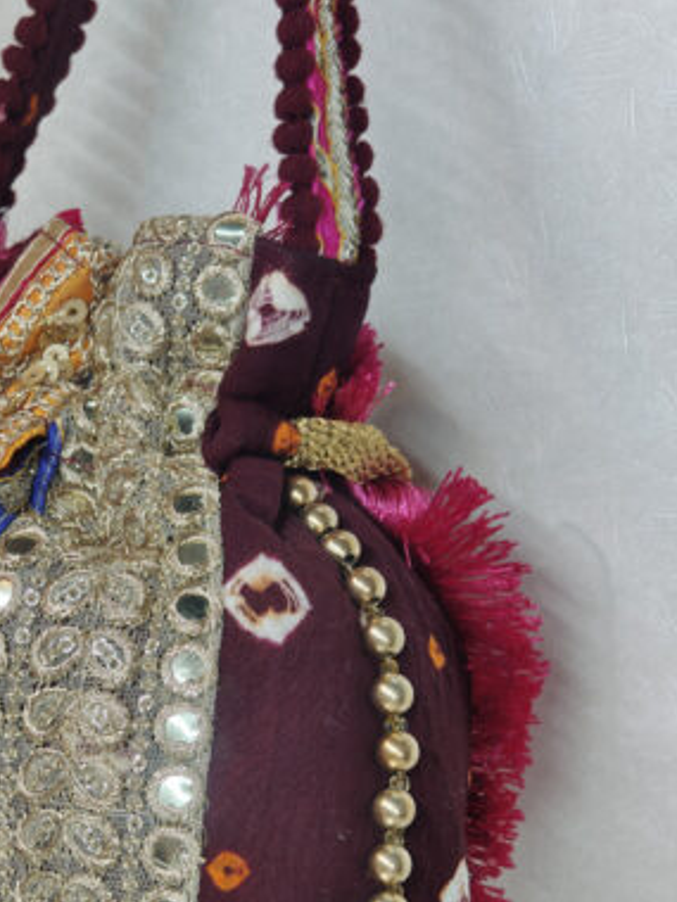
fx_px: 2921
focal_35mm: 112
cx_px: 223
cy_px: 590
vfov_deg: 17.5
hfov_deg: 13.2
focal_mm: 13.3
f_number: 2.6
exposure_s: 1/33
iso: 160
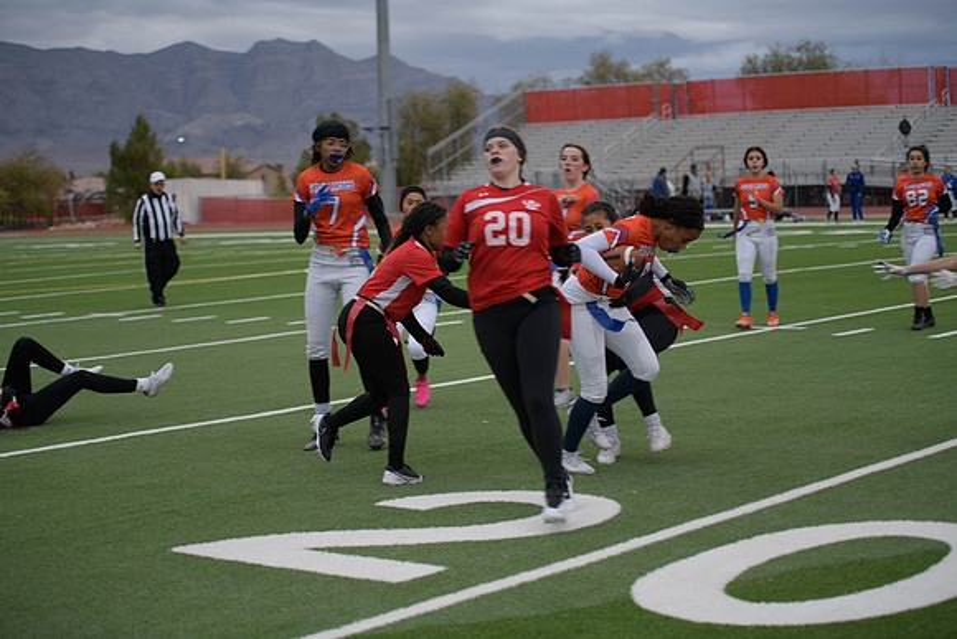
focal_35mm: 70
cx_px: 478
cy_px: 320
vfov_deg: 19.5
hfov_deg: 28.8
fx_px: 1861
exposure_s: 1/200
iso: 180
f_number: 2.8
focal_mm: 70
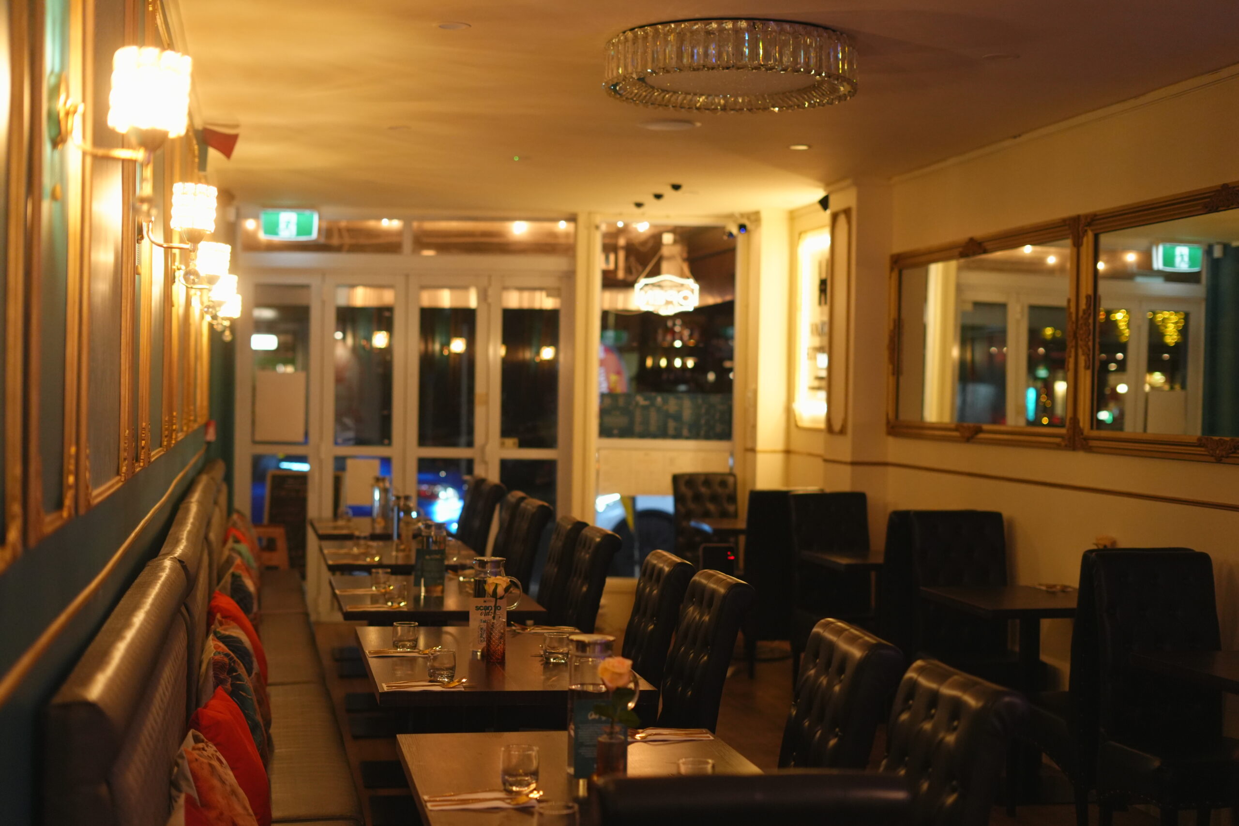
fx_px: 1721
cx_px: 620
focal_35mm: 50
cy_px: 413
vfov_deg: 27.0
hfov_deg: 39.6
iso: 3200
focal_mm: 50
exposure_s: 1/250
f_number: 2.2
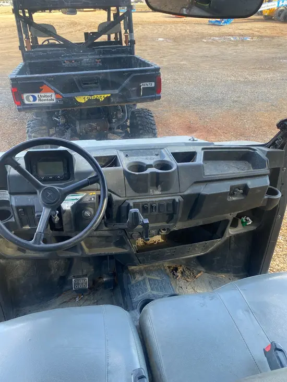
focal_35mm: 26
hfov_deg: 53.1
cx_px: 144
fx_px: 287
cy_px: 191
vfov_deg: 67.3
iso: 40
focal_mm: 4.25
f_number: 1.8
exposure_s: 1/121
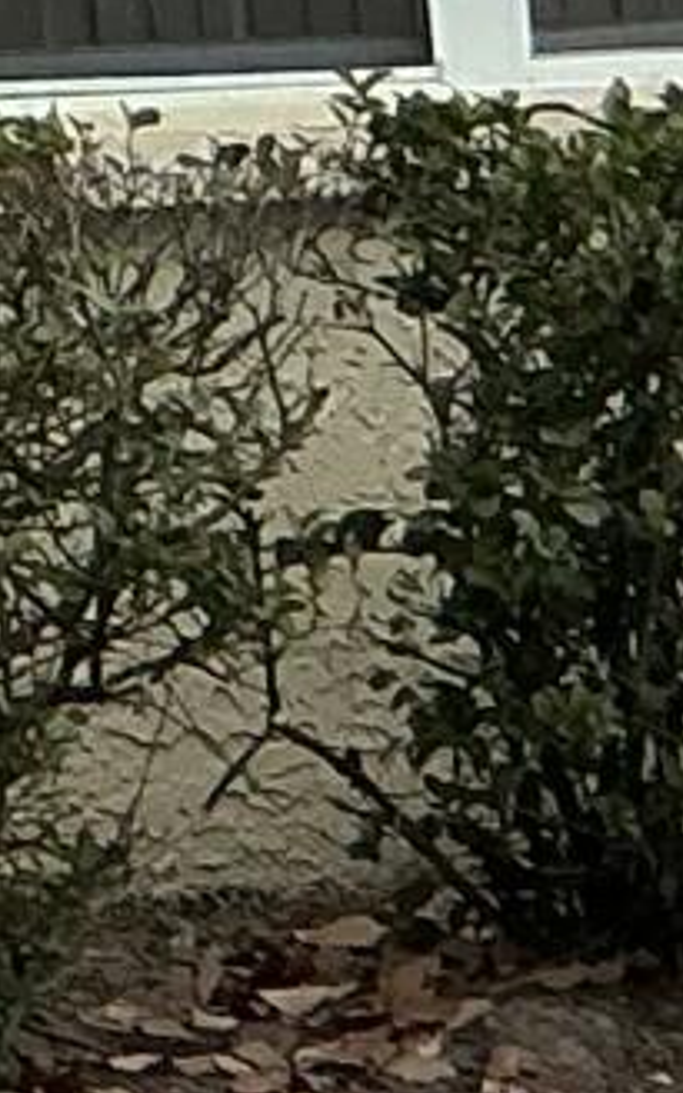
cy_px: -1493
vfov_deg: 7.1
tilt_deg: +5.8
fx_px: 8369
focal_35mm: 281
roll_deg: +1.7
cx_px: -2792
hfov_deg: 4.1
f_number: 1.8
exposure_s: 1/1076
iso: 25
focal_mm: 3
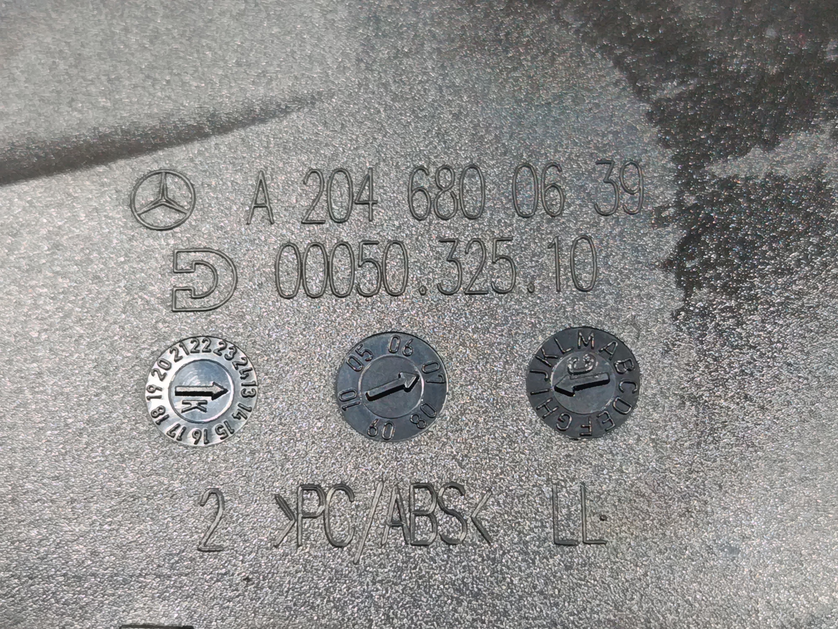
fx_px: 1574
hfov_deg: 29.8
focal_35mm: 65
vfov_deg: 22.6
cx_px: 419
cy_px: 314
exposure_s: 1/33.3
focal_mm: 5.24
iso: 1172
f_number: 1.7
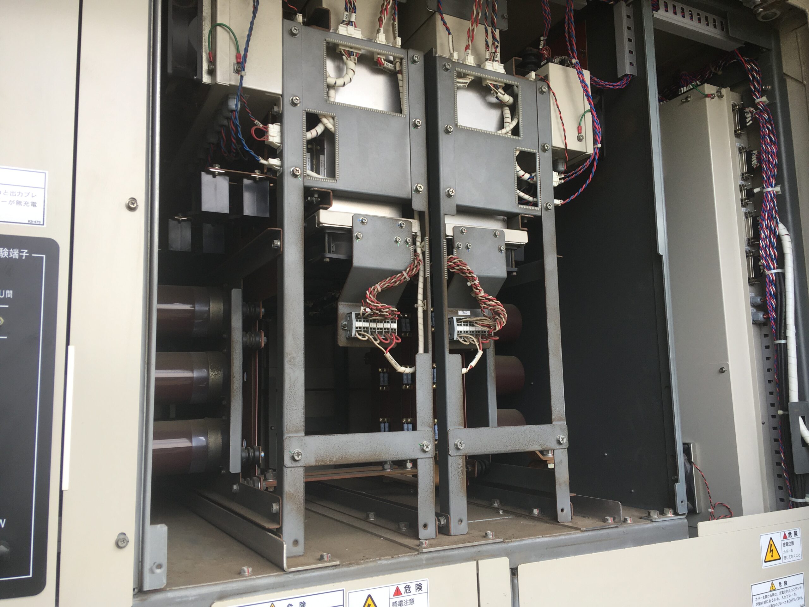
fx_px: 678
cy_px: 304
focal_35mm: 29
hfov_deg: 61.7
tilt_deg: +8.0
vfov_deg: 48.2
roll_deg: +0.5
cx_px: 404
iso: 25
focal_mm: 4.15
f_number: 2.2
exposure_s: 1/60
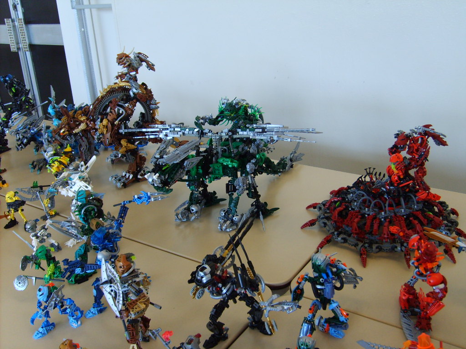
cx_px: 233
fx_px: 471
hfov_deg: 52.6
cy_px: 174
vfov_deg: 40.7
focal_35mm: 35
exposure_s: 1/30
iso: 86
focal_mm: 5.8
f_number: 2.8
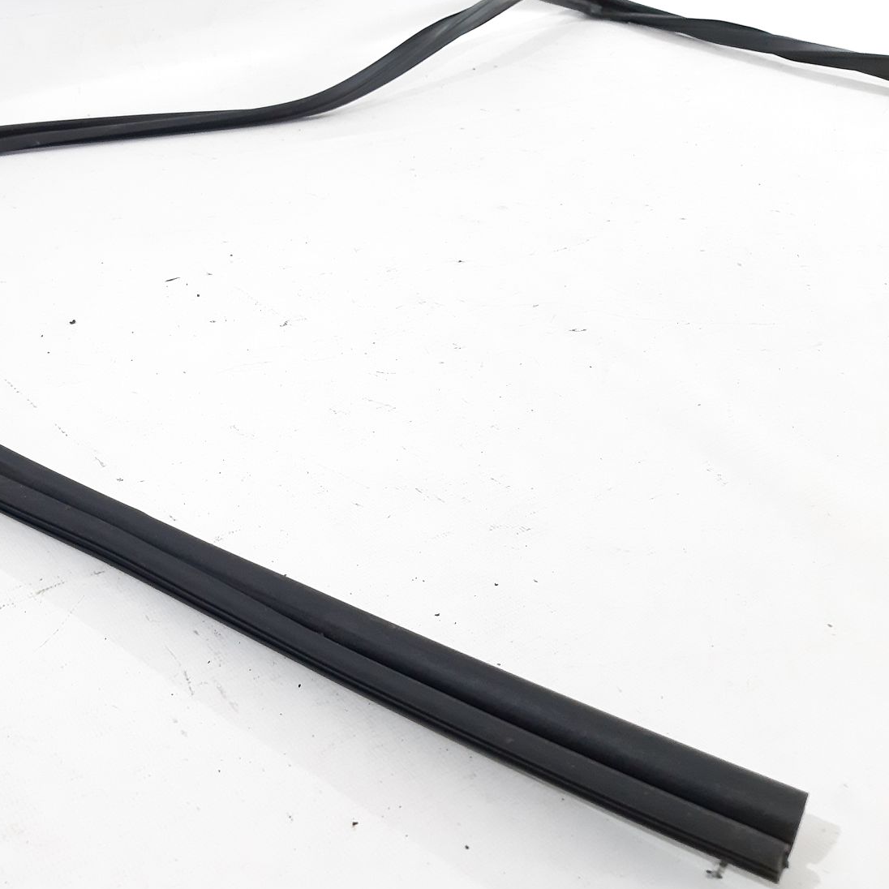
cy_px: 431
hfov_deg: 43.2
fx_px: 1075
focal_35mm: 37
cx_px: 202
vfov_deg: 44.9
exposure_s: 1/50
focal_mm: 3.93
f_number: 1.7
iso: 250
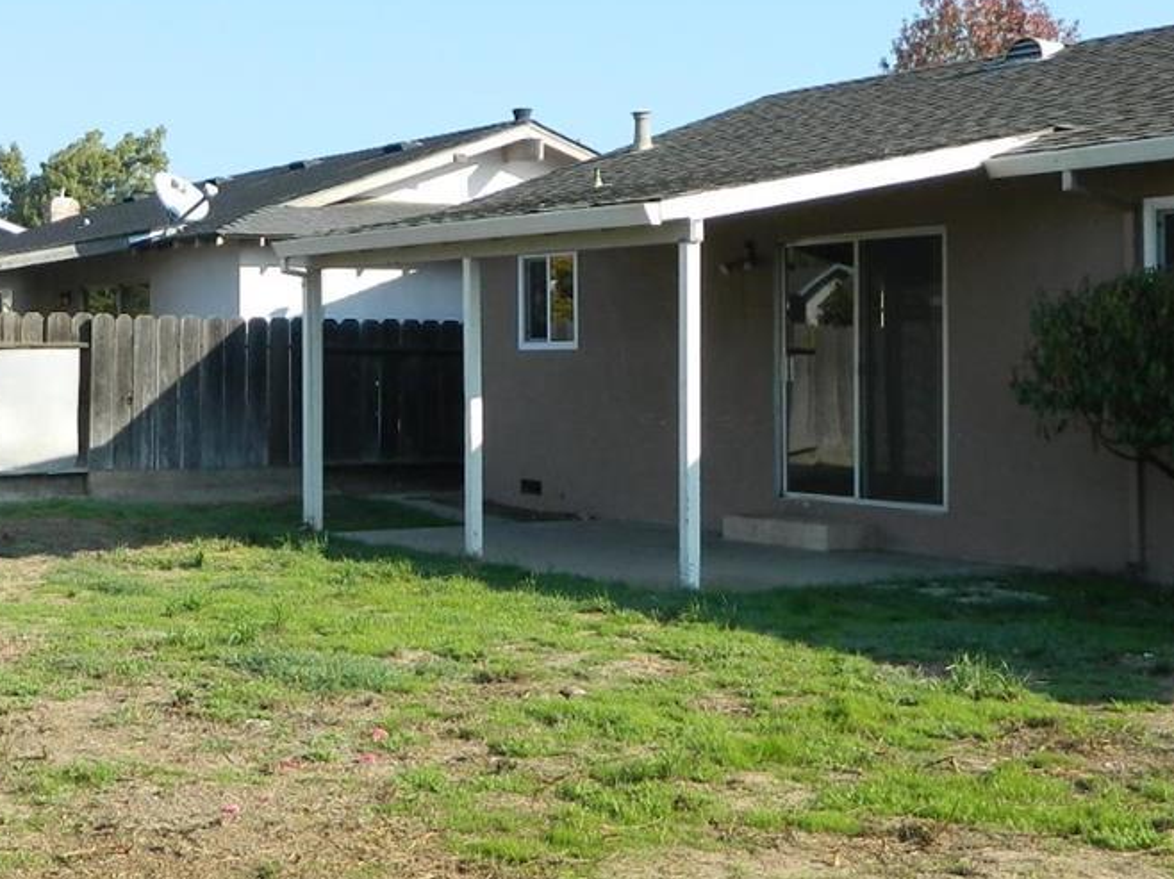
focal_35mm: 57
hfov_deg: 33.2
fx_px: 1932
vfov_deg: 25.6
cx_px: 312
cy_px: 323
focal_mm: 4.5
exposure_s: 1/500
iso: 80
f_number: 3.1
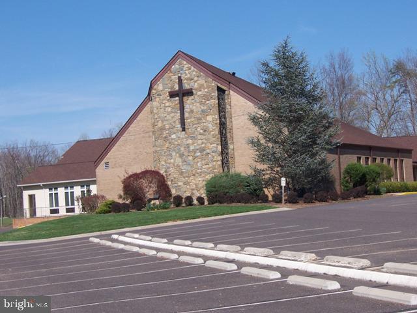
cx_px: 208
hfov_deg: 26.7
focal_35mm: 73
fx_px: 879
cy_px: 156
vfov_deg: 20.2
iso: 80
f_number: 4.8
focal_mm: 12.1
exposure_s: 1/500
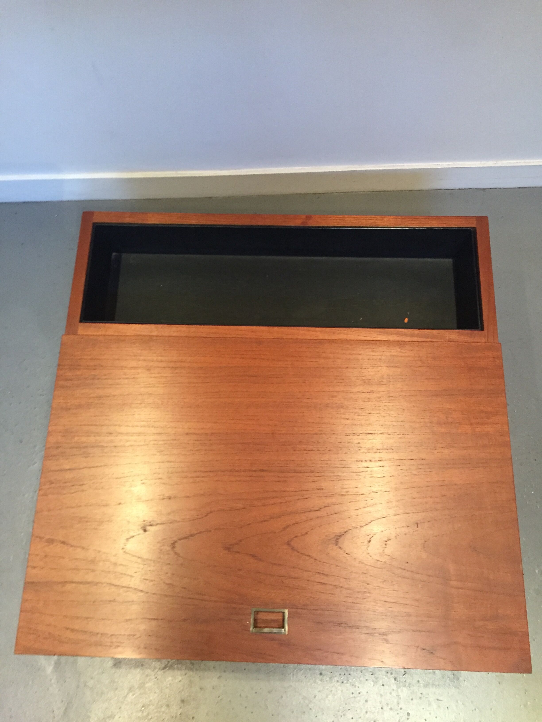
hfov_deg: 48.2
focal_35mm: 29
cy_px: 361
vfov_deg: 61.7
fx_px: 605
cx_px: 271
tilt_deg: -70.7
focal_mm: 4.15
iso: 250
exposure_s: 1/24
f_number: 2.2
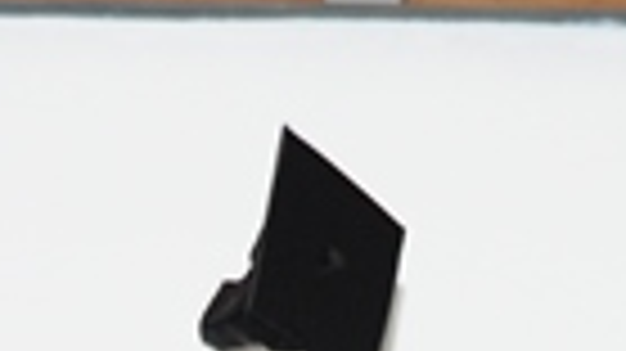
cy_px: 1343
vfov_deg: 5.2
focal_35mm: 211
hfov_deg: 10.1
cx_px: 9
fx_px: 3500
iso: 1600
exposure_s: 1/125
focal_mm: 28
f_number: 2.8
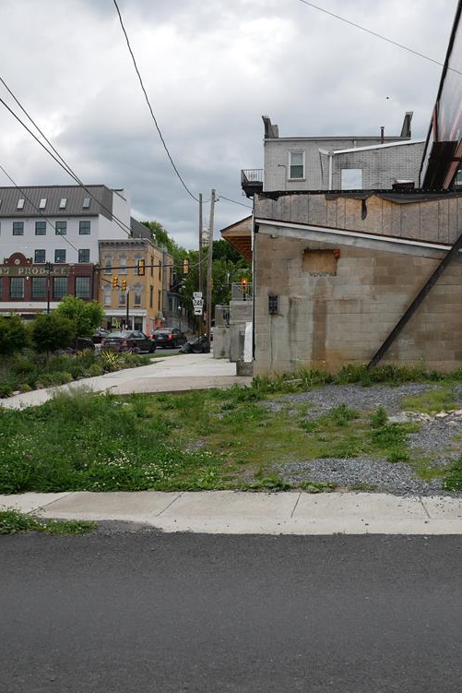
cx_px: 282
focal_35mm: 34
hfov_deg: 38.7
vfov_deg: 55.8
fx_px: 654
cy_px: 346
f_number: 5.6
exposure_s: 1/320
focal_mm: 12
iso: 200
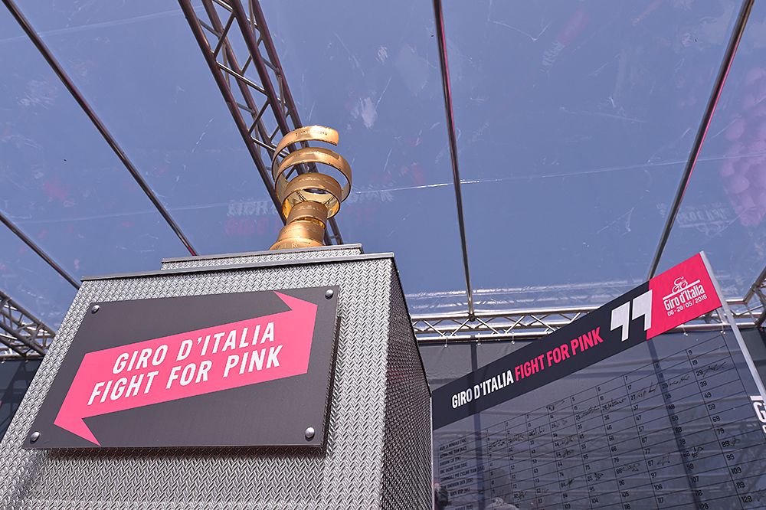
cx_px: 383
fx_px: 510
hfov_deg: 73.8
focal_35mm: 24
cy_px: 255
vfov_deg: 53.1
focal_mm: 24
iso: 320
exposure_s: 1/640
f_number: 11
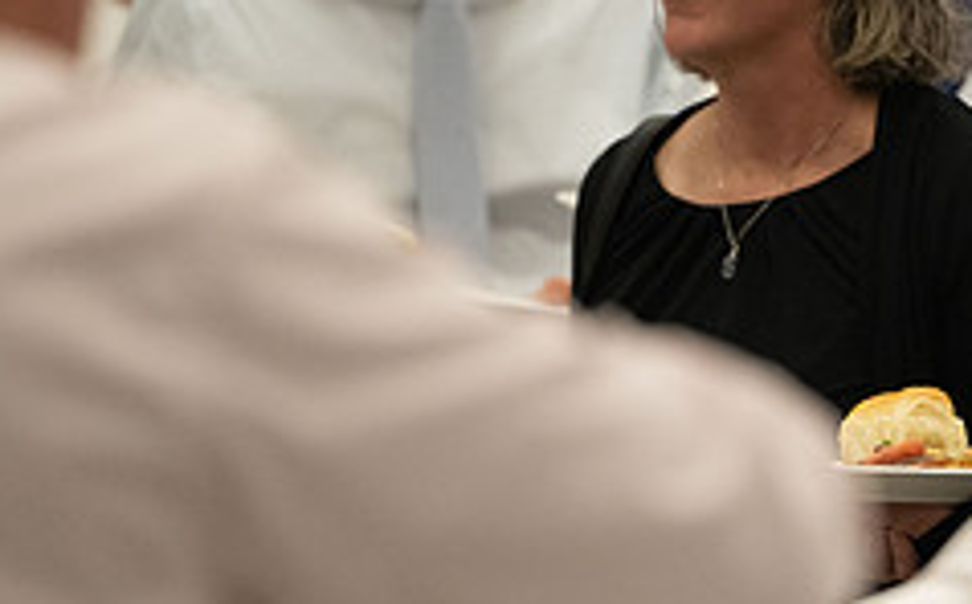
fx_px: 11851
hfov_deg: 4.7
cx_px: 943
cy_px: 292
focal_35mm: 448
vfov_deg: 2.9
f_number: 2.8
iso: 3200
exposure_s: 1/400
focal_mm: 180
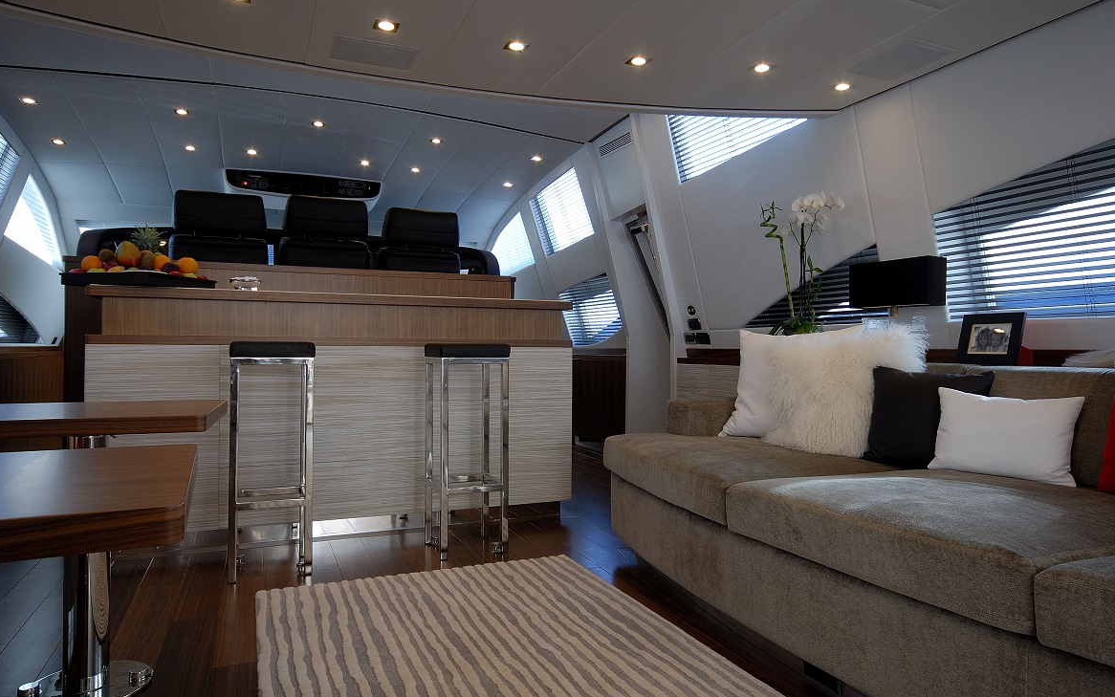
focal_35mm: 24
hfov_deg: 75.9
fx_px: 715
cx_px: 568
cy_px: 336
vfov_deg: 52.0
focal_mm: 15
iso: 100
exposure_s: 1/6
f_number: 9
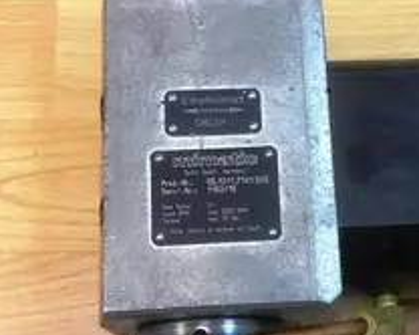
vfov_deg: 24.4
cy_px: 232
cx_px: 318
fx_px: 768
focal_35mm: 62
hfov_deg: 30.0
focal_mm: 4.13
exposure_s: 1/20
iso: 80
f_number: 2.4
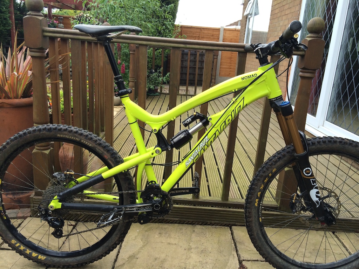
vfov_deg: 46.8
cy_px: 134
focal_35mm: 30
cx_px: 180
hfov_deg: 60.0
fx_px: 311
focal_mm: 4.12
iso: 32
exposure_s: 1/311
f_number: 2.2
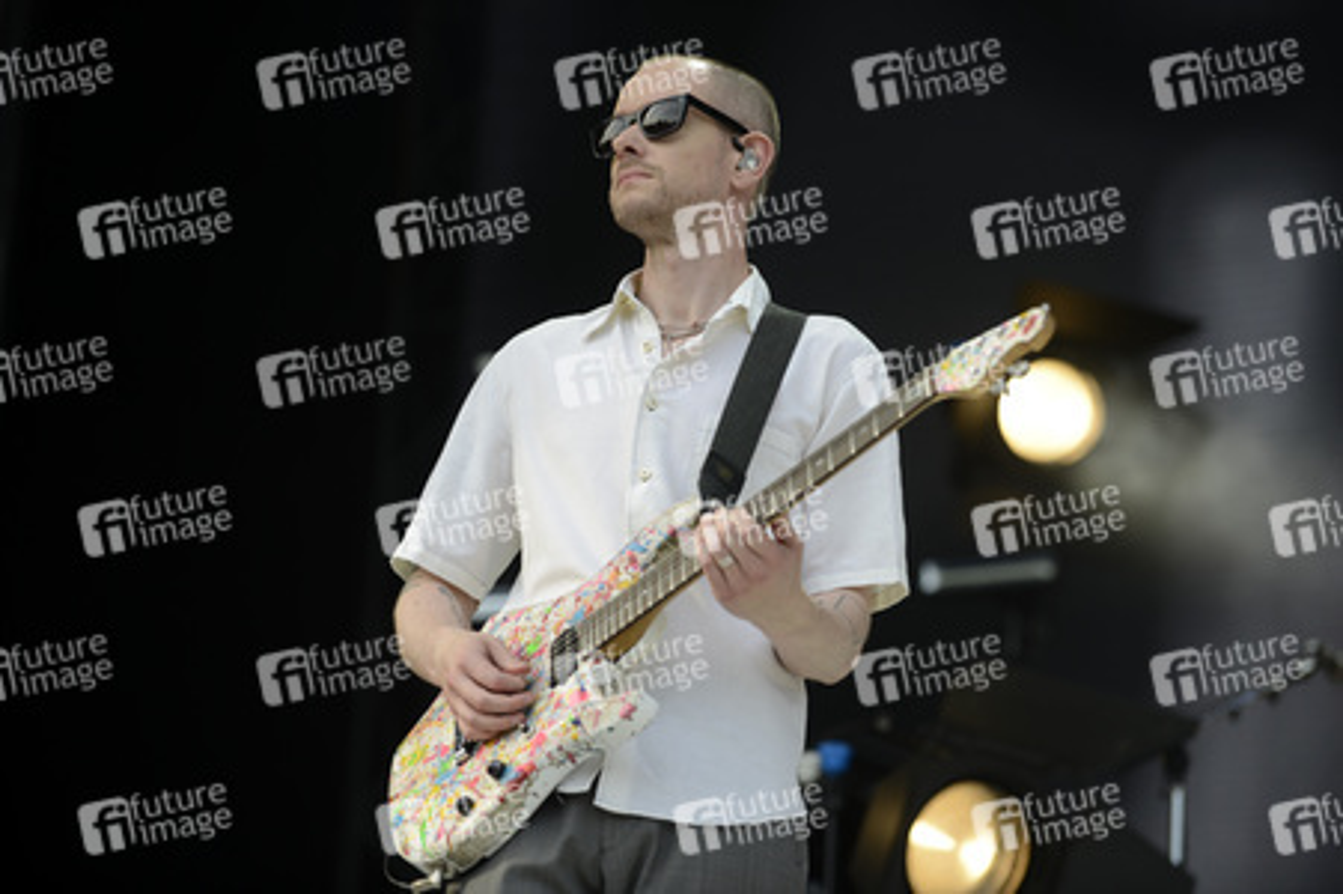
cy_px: 447
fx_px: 5592
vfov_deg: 9.1
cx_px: 672
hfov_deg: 13.7
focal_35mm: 150
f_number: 4
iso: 160
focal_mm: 150
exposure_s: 1/500
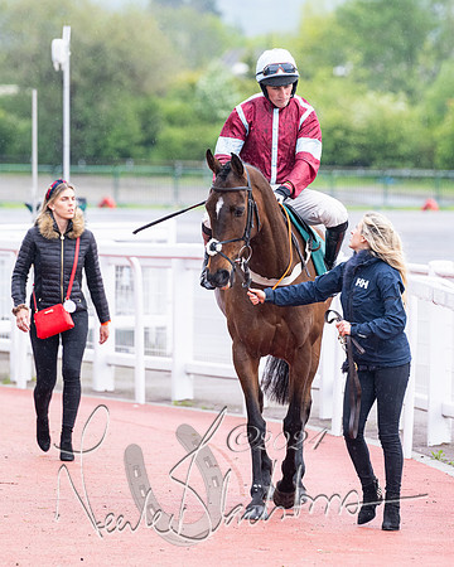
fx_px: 5890
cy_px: 275
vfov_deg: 5.5
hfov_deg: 4.4
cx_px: 326
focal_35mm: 351
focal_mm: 240
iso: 1000
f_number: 5
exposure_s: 1/500
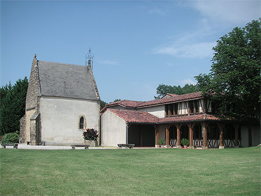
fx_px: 287
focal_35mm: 38
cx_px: 130
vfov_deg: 37.8
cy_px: 98
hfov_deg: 49.0
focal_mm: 6.3
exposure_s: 1/750
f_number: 3.3
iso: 50
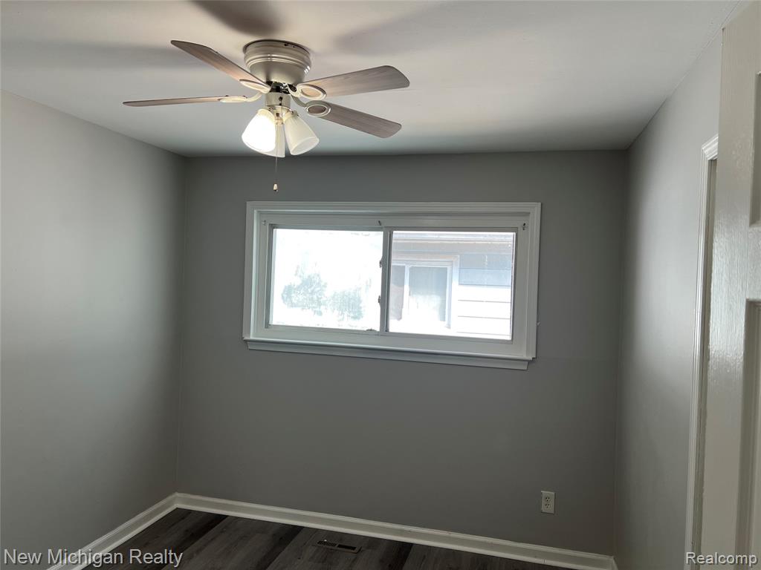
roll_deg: -2.1
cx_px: 380
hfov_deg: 67.3
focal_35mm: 26
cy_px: 285
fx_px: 572
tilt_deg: -0.6
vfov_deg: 53.1
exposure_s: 1/120
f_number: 1.5
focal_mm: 5.7
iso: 40
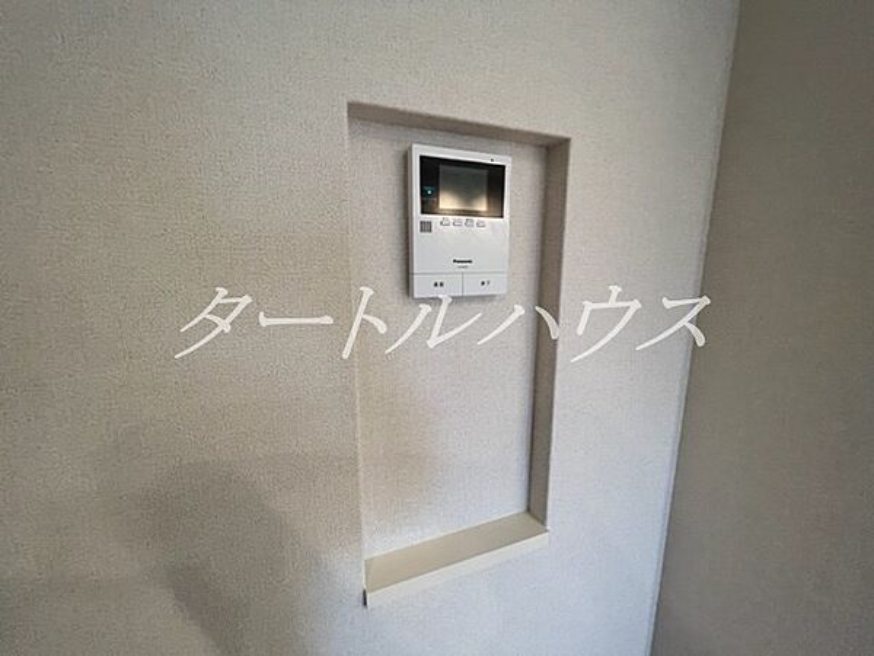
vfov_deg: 89.9
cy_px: 328
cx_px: 437
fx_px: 328
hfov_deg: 106.2
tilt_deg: -9.3
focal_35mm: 13
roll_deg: -0.2
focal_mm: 1.57
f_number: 1.8
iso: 125
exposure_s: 1/100
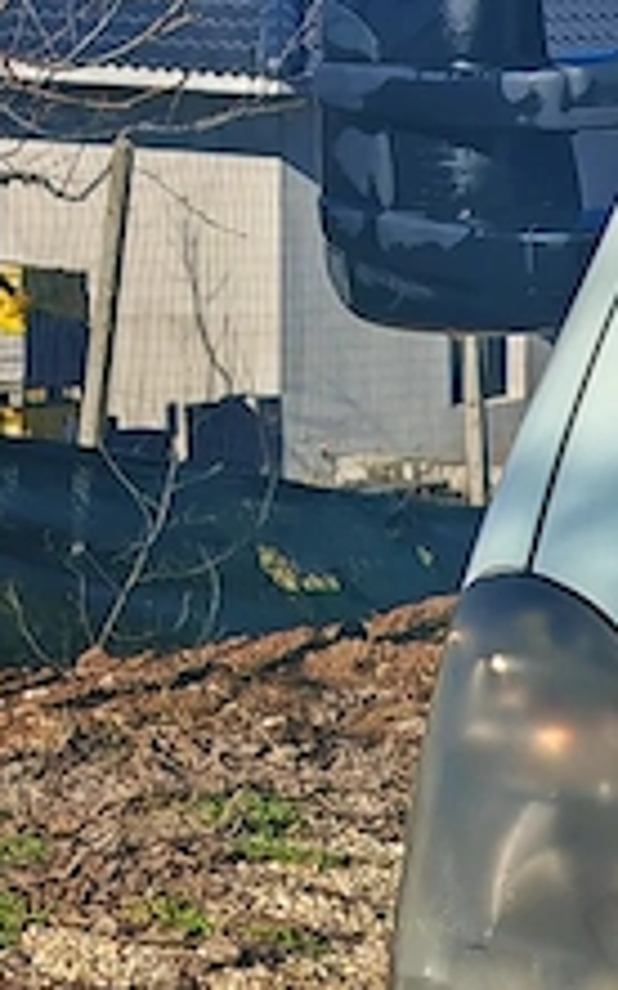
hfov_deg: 6.8
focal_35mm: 173
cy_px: 269
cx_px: 1890
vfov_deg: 12.1
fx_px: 4665
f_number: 1.6
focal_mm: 7.62
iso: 50
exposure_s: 1/2900
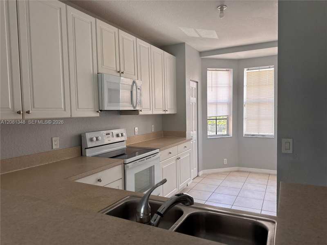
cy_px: 122
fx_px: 227
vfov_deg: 56.8
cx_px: 164
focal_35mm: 24
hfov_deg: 71.6
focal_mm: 6.76
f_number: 1.78
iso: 160
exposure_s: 1/120
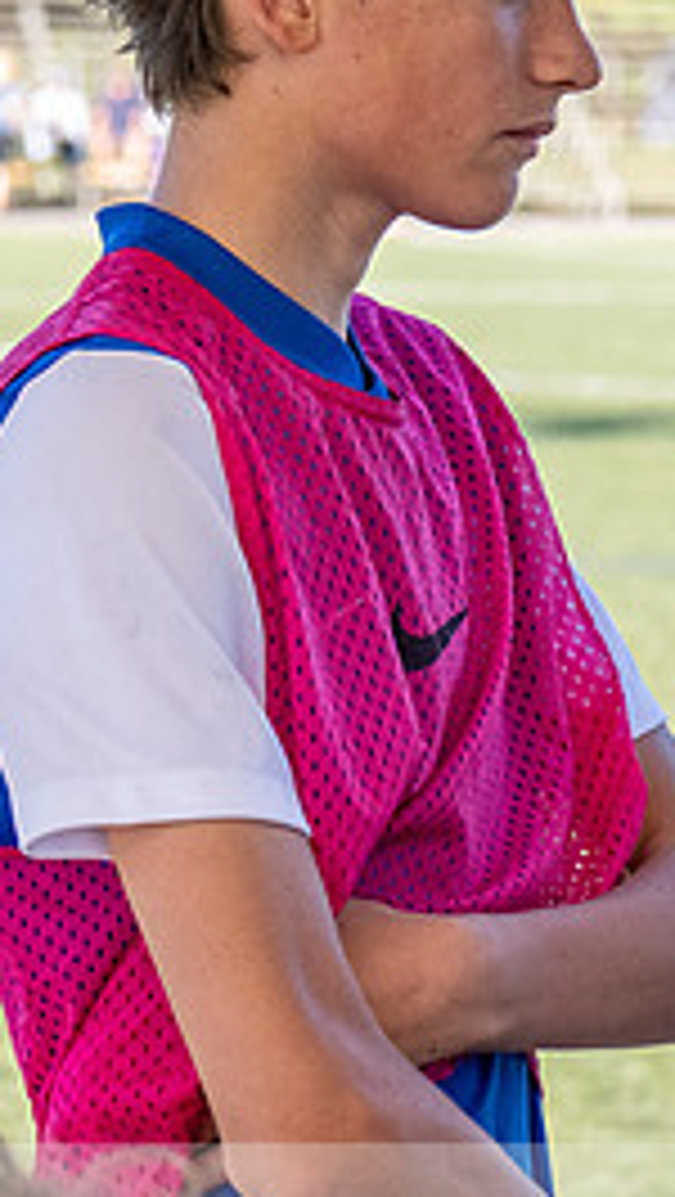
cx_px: 205
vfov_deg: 8.4
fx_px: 8130
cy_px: 258
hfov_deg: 4.8
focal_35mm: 256
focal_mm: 80
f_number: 5.6
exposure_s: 1/2000
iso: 2500
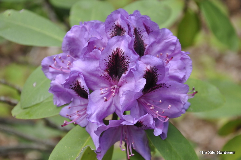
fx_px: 702
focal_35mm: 105
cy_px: 80
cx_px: 120
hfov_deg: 19.5
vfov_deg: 13.0
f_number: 5.6
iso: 320
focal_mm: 70
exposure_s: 1/125
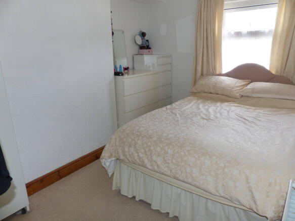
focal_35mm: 25
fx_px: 213
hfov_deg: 69.4
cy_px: 110
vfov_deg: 54.9
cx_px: 148
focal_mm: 4.5
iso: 160
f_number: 2.8
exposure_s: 1/60
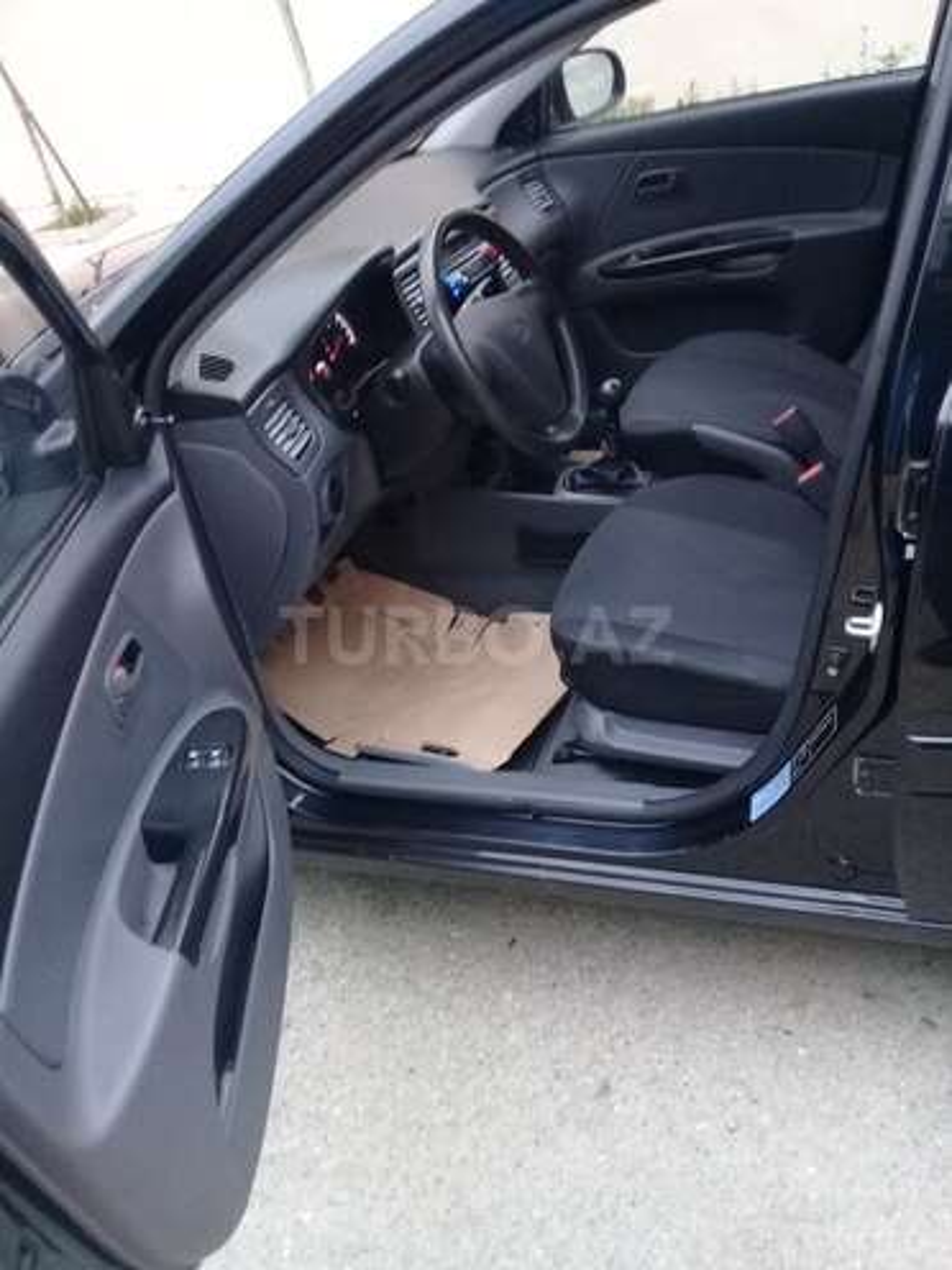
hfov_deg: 45.4
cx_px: 476
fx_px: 1137
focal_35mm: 31
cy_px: 635
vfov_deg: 58.4
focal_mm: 3.3
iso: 160
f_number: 2.2
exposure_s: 1/25
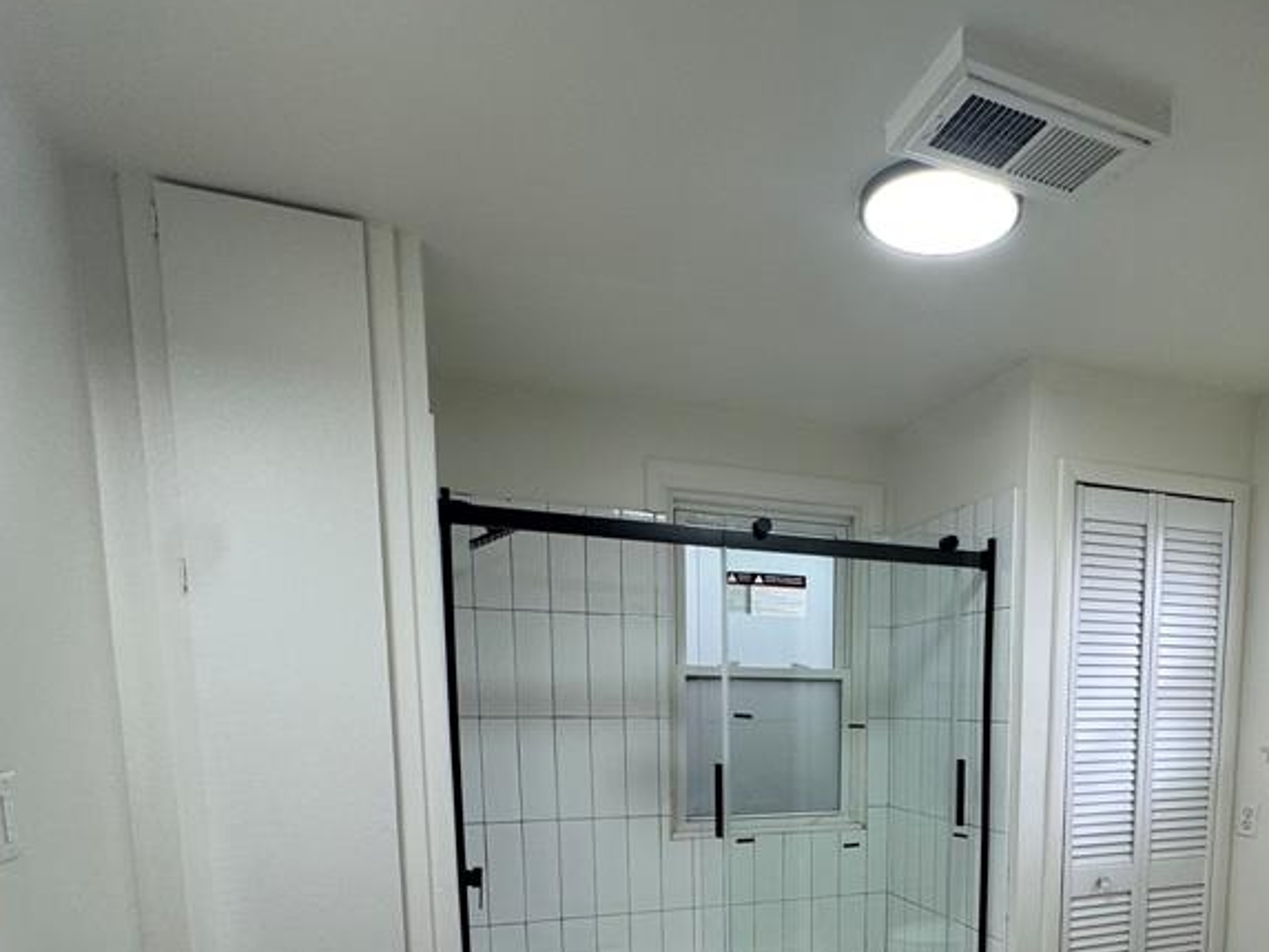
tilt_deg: -7.6
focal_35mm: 25
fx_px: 917
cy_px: 824
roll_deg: -0.9
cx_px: 868
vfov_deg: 49.9
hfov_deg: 67.1
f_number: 2.2
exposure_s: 1/120
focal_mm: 2.22
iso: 100
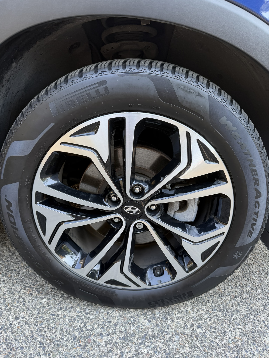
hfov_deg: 56.8
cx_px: 134
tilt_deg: -23.9
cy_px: 179
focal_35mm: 24
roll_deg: -2.3
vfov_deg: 71.6
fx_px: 249
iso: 80
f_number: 1.78
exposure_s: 1/121
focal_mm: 6.76
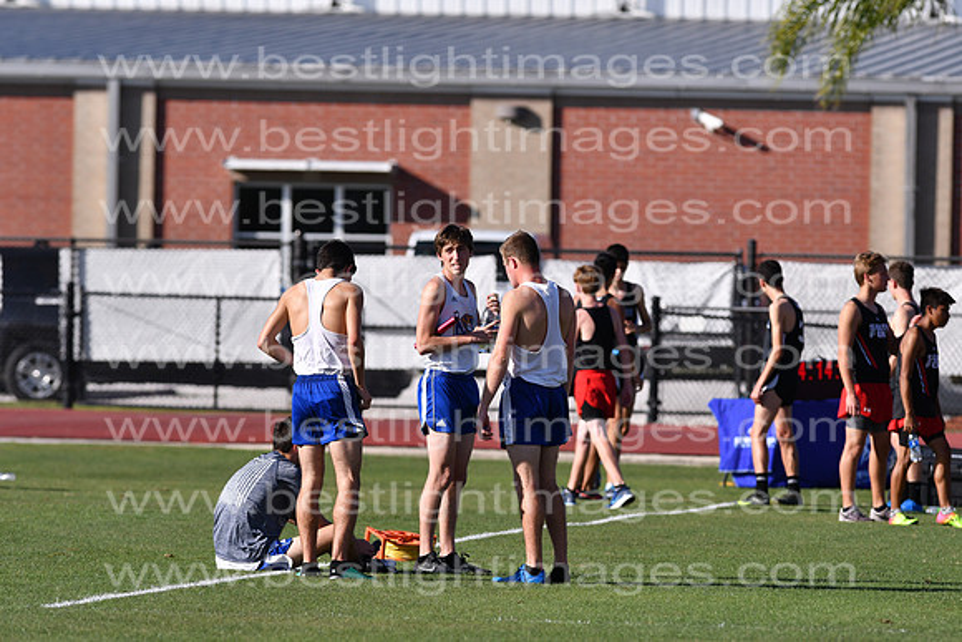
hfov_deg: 4.6
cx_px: 481
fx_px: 12027
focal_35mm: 450
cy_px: 321
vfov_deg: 3.1
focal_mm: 300
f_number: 5.6
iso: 400
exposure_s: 1/3200
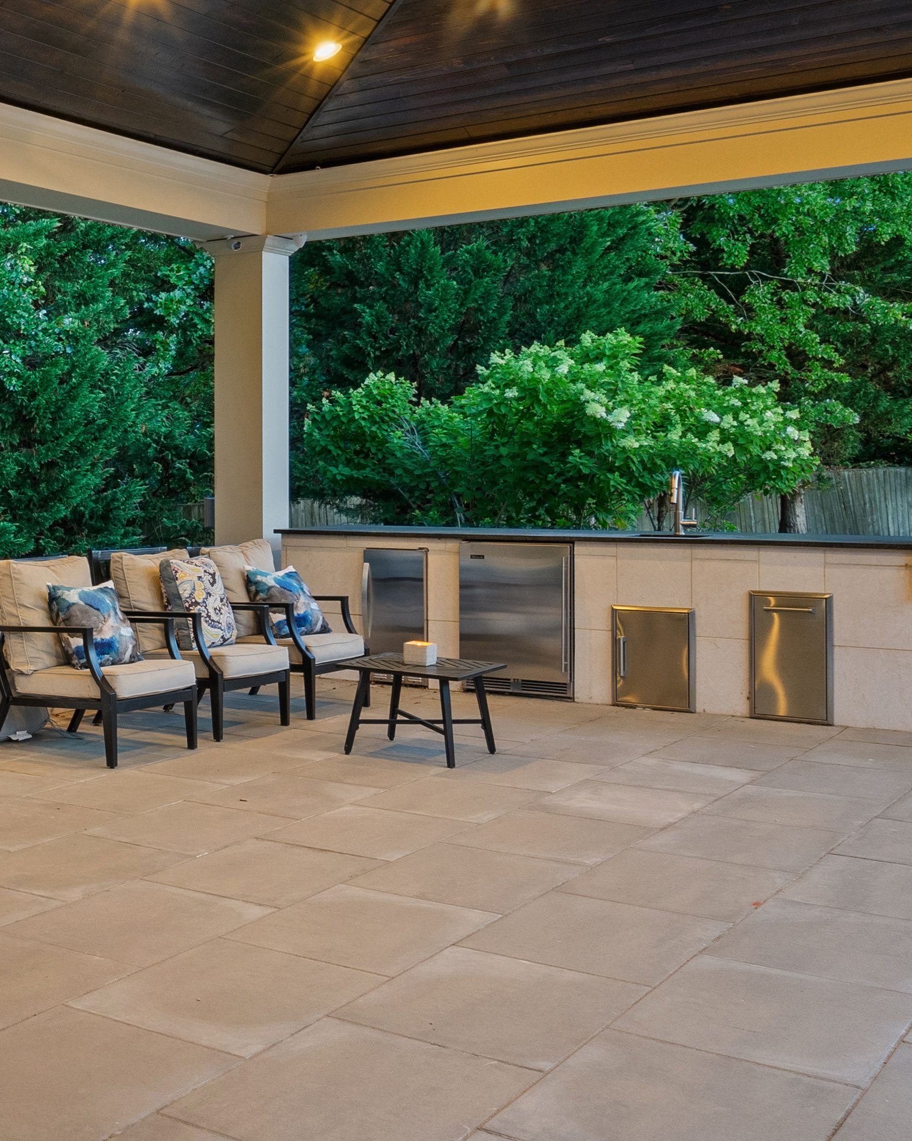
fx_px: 1485
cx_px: -203
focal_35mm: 44
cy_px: 437
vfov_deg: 41.7
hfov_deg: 29.1
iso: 640
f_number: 8
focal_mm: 16
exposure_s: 1/1.67
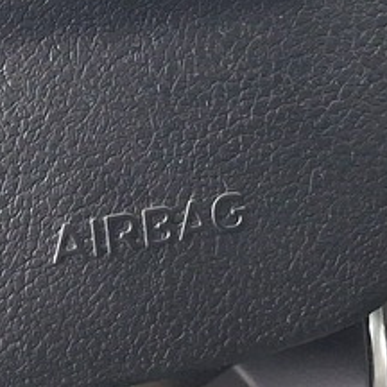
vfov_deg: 10.6
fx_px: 2011
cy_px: -192
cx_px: -9
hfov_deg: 10.9
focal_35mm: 159
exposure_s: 1/60
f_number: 1.8
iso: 320
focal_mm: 4
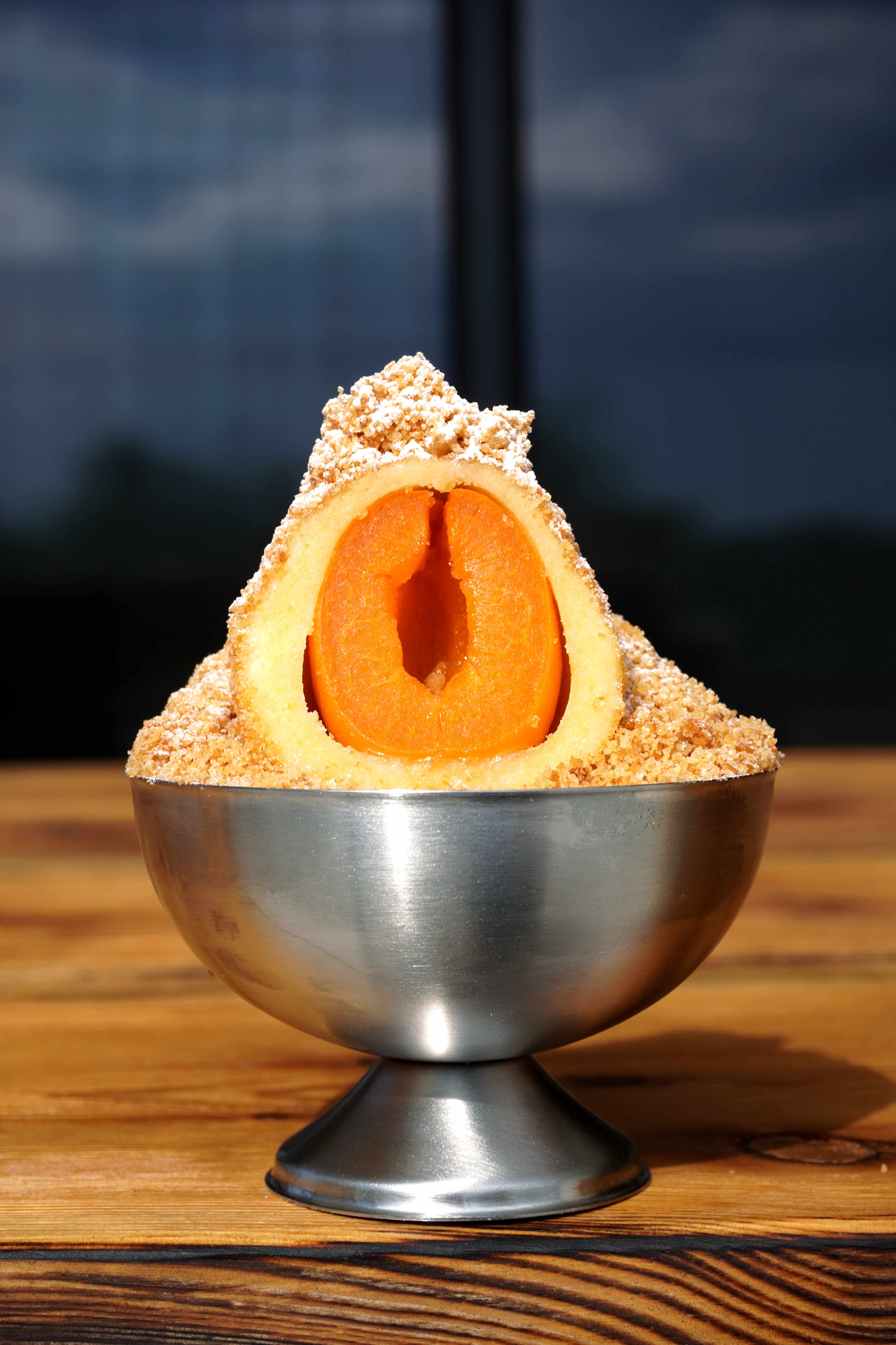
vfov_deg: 27.0
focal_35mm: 75
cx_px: 448
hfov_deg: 18.2
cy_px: 672
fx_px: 2800
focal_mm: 50
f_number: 9
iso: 100
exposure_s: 1/200
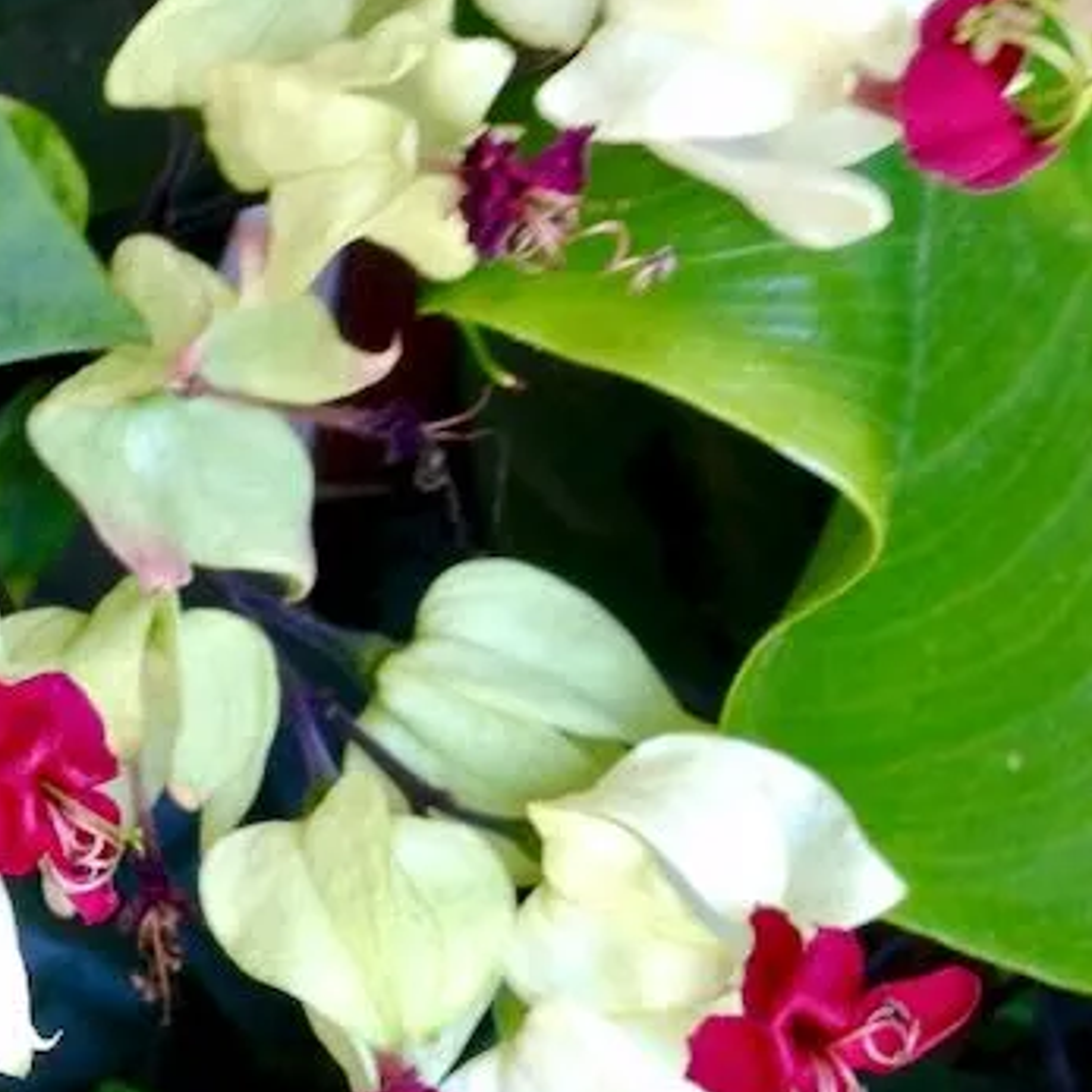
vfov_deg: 19.8
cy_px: 977
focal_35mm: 86
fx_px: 3069
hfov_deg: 18.6
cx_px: -365
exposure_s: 1/40
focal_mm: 4.13
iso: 50
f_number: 2.4
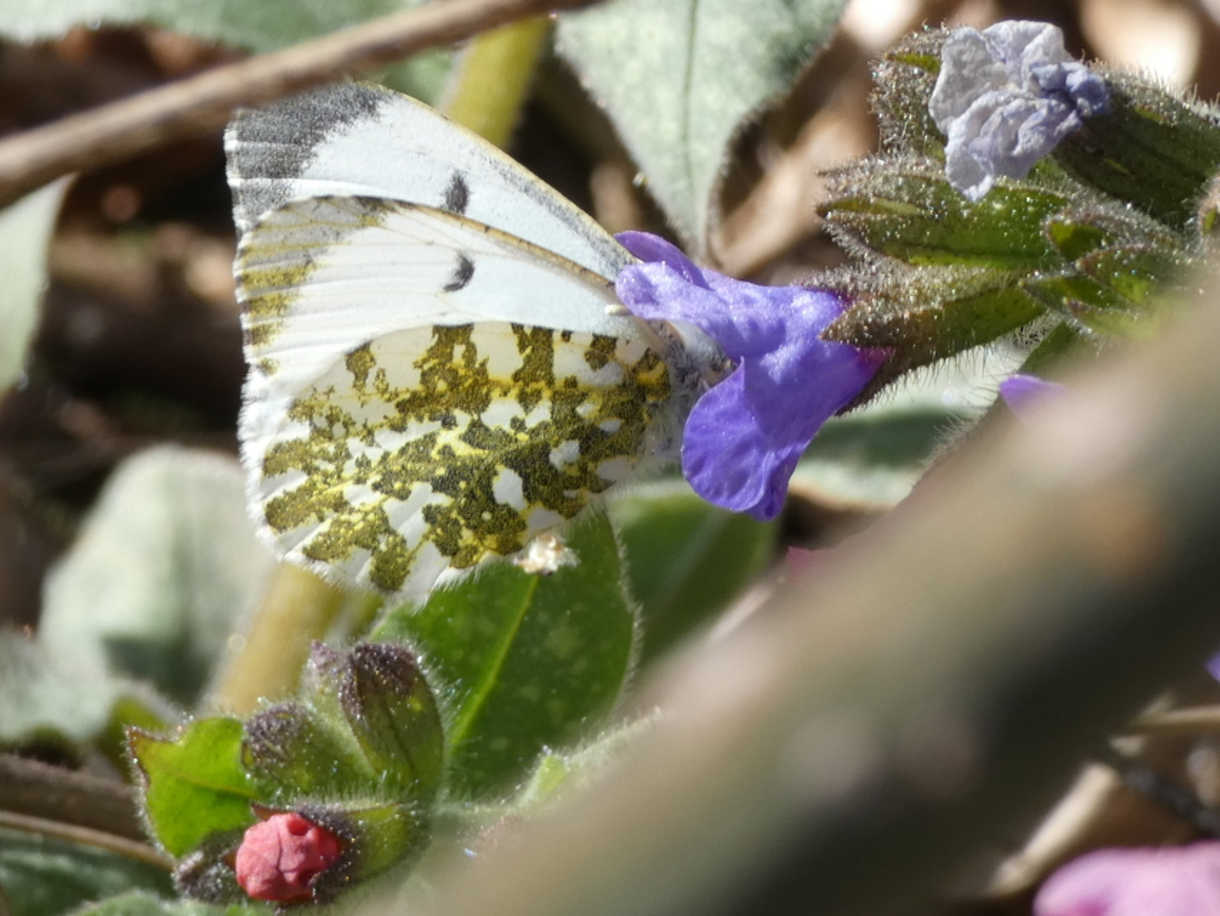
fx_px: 4970
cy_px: 458
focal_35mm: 141
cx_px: 610
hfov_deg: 14.0
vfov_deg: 10.5
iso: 80
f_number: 5.3
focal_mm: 25.2
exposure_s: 1/80
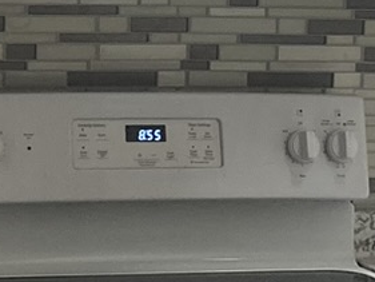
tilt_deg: -1.1
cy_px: -5
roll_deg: -1.4
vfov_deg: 7.3
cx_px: 88
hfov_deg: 9.7
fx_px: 2211
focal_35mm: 204
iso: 64
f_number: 1.8
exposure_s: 1/60
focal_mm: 3.99
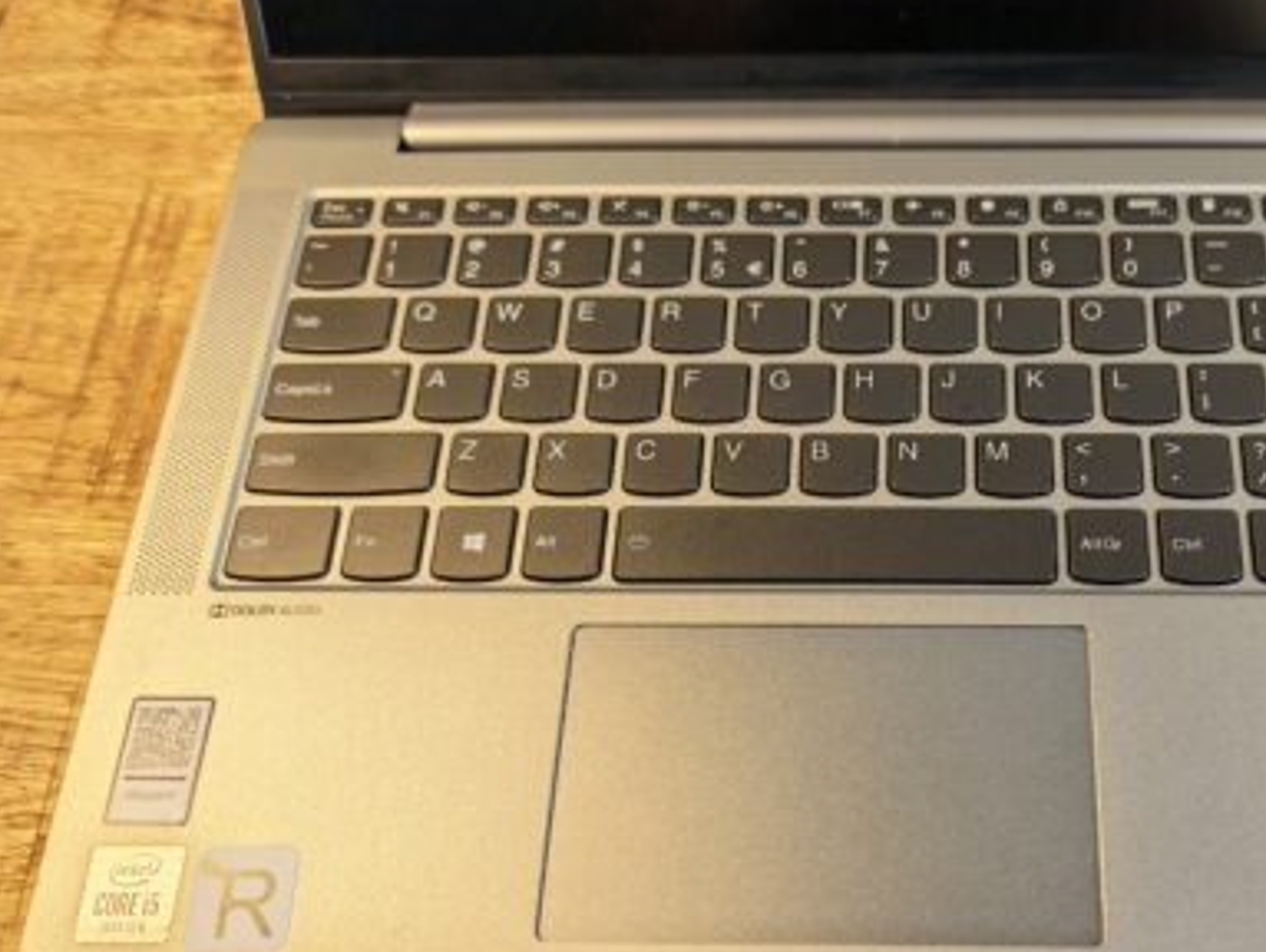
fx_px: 1318
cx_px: 912
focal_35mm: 36
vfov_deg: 39.6
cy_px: 549
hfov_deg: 49.7
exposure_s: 1/100
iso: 100
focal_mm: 6.55
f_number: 1.6
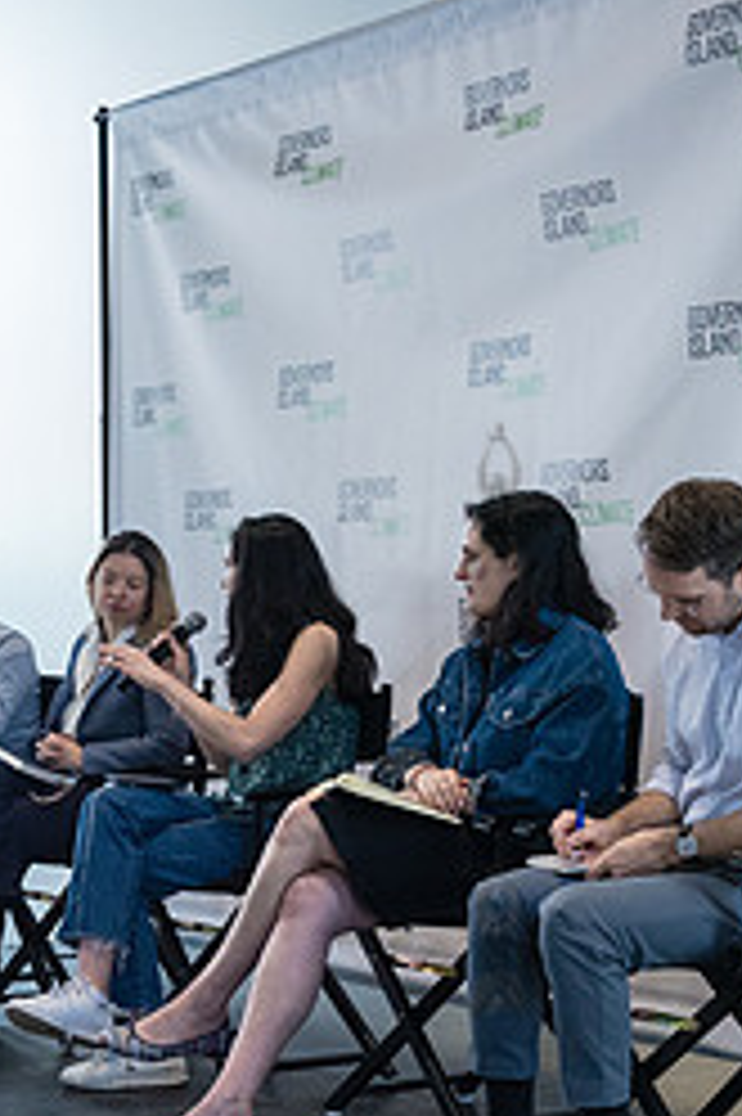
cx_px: -85
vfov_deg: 24.7
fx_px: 2539
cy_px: 718
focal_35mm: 82
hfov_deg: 16.1
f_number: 4
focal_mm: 35
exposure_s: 1/320
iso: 4000
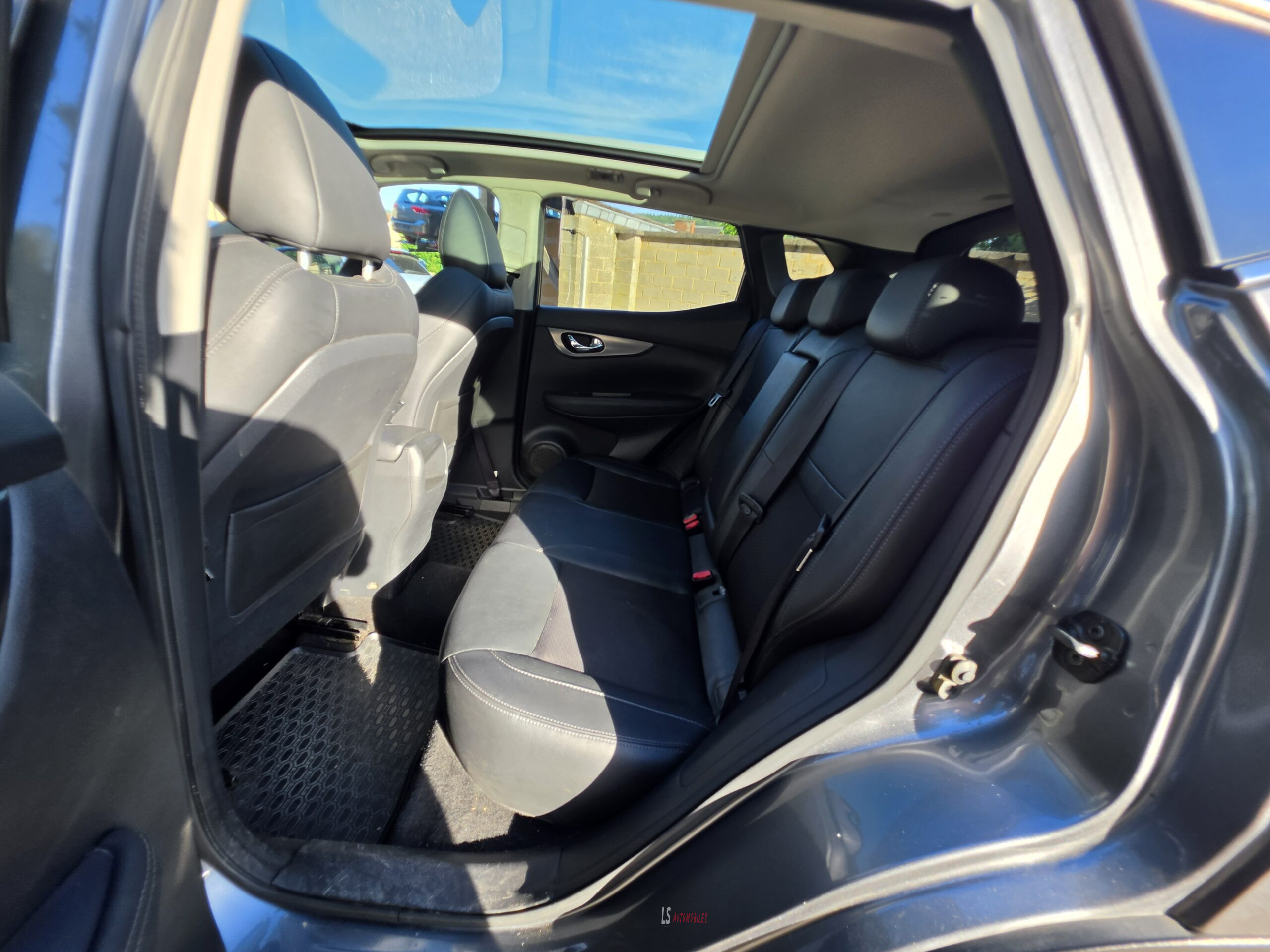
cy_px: 476
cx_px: 635
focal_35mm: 13
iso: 20
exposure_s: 1/100
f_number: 1.9
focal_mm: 2.2
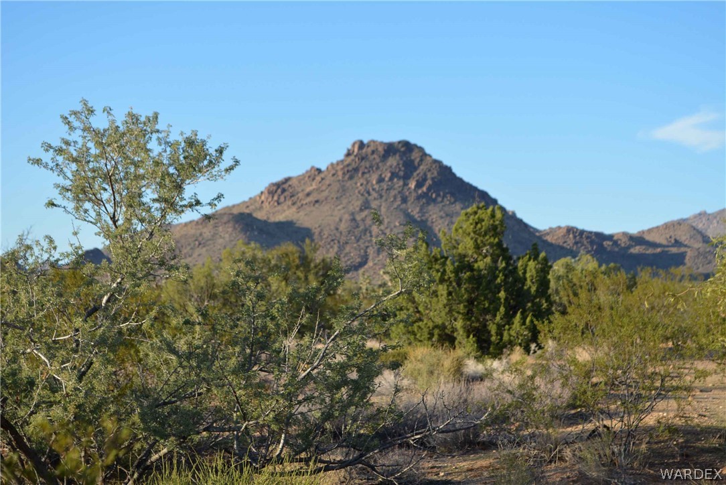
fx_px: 1665
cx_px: 363
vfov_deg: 16.6
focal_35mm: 82
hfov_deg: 24.6
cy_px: 242
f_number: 8
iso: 200
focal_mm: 55
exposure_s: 1/250
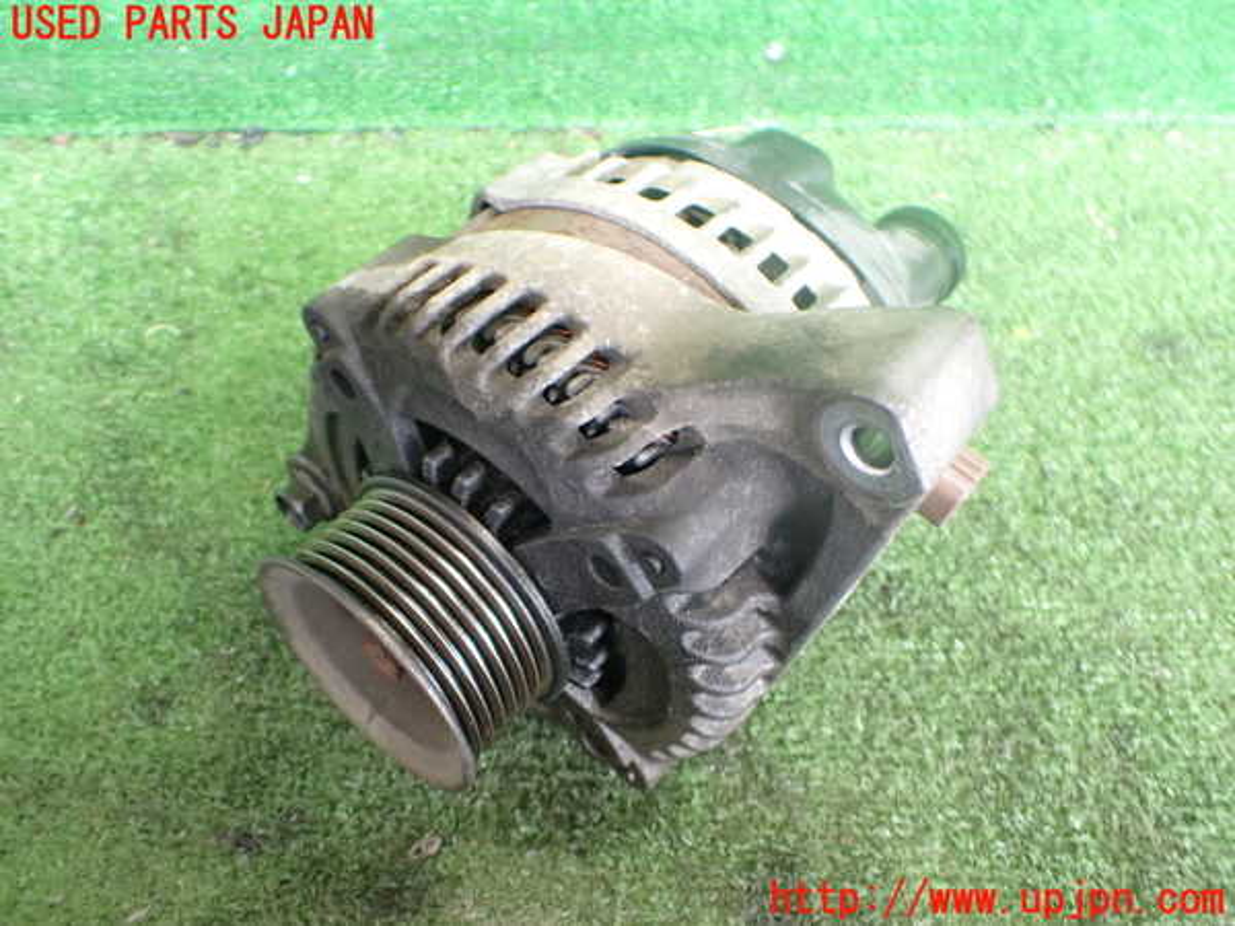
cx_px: 618
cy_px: 463
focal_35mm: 30
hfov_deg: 60.0
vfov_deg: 46.8
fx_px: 1070
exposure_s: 1/60
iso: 800
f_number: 2.3
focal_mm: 5.4
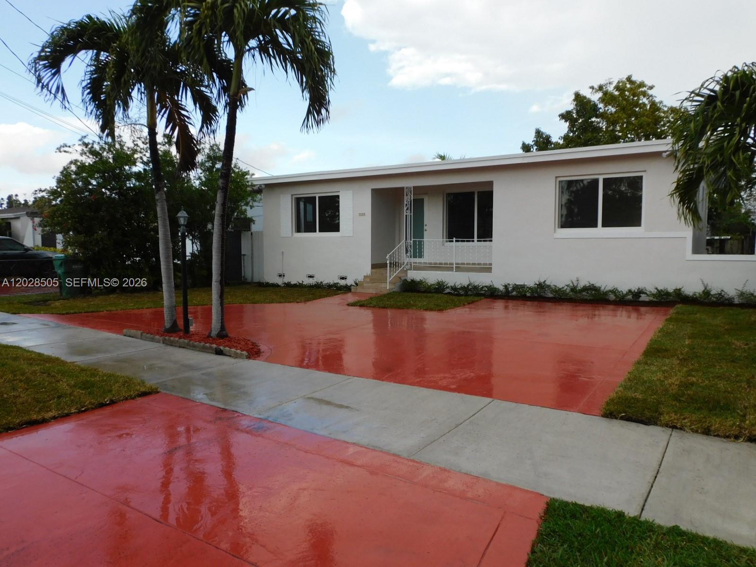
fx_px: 524
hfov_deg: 71.6
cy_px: 284
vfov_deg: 56.8
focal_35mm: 24
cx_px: 378
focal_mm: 4.3
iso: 125
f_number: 3.3
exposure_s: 1/640
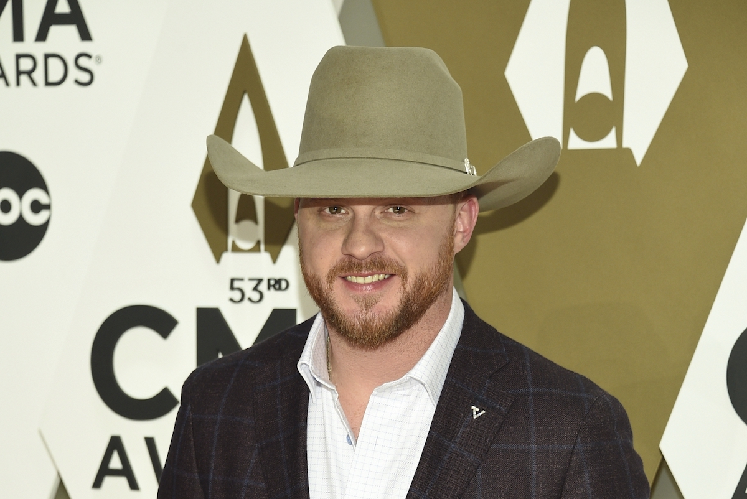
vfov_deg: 13.1
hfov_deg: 19.4
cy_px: 250
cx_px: 374
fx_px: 2180
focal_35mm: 105
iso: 1000
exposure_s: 1/250
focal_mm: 105
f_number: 5.6
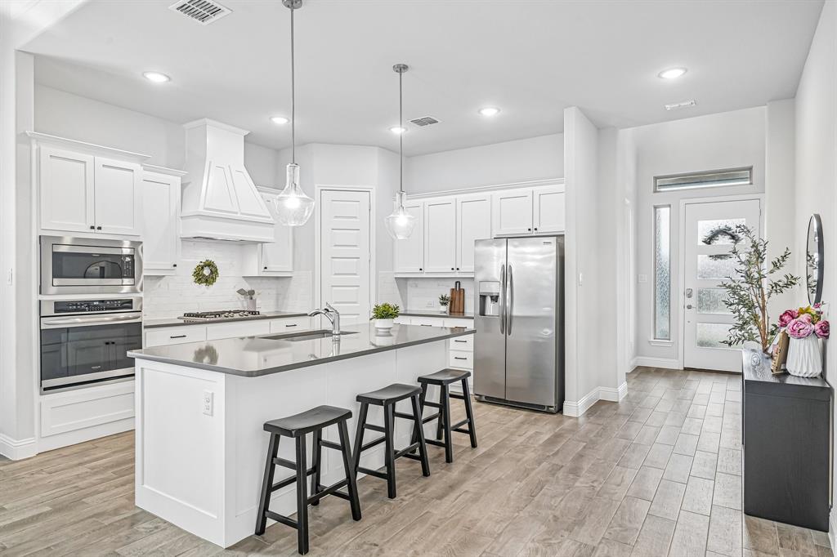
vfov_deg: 60.7
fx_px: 476
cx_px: 418
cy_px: 278
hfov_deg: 82.6
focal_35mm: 20
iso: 400
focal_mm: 20.5
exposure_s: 1/30
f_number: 8
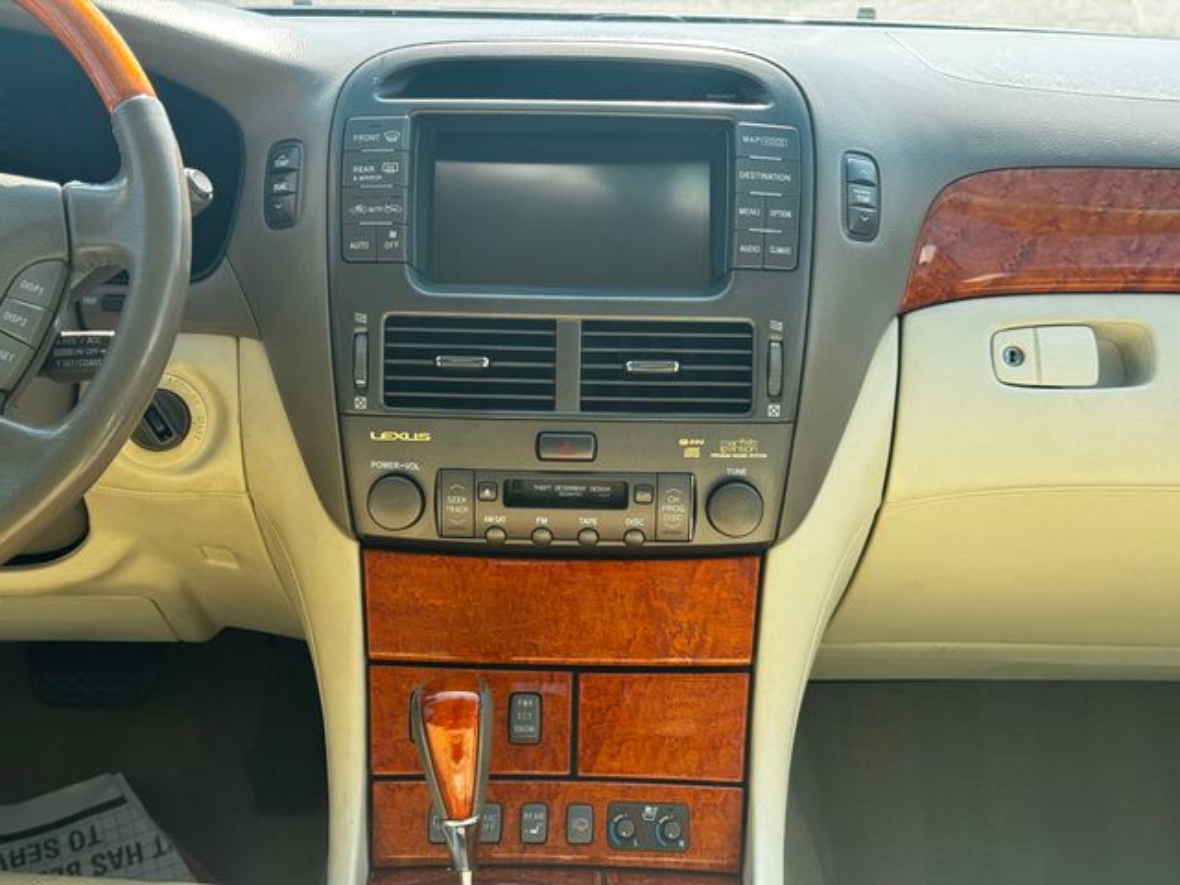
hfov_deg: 39.7
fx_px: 1636
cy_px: 442
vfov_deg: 30.3
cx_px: 590
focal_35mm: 48
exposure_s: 1/693
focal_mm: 6.76
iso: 64
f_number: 1.78
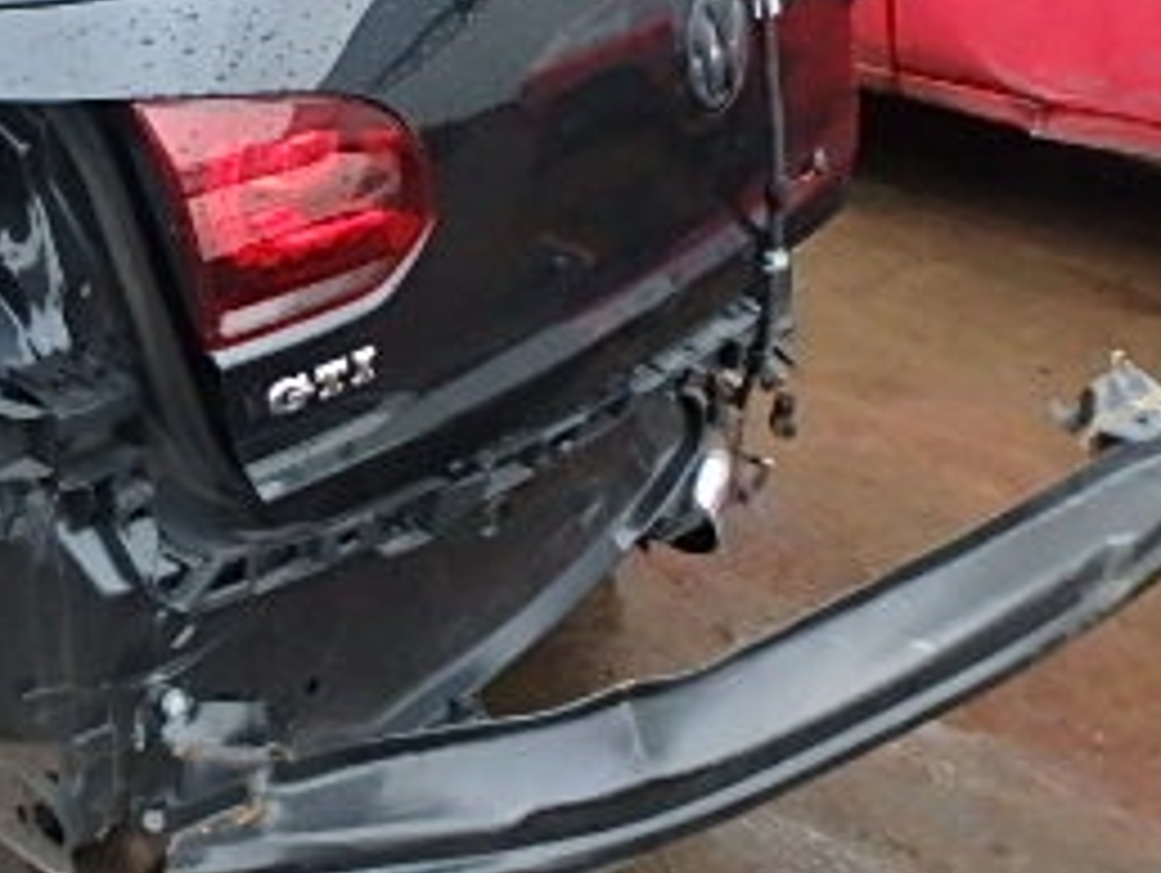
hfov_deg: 32.7
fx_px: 1746
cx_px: -86
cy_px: 184
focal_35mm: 52
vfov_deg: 27.6
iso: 800
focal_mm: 3.7
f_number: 3.5
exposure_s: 1/80
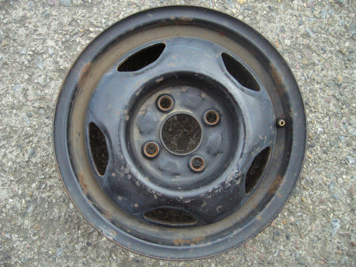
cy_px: 134
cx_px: 178
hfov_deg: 52.6
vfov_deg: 40.7
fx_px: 360
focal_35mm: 35
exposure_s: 1/250
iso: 400
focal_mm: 5.8
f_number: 2.8
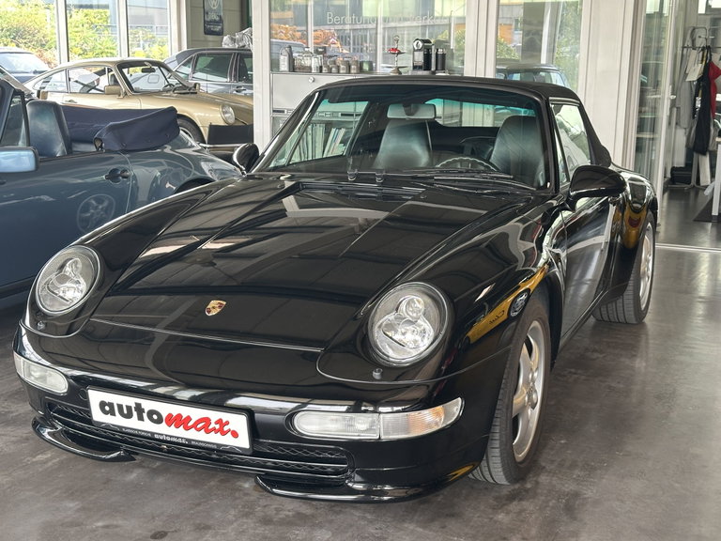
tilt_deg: -12.8
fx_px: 1000
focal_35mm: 48
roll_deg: -1.1
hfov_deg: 39.7
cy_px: 270
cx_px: 360
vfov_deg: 30.3
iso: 80
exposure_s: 1/98
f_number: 1.78
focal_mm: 6.86
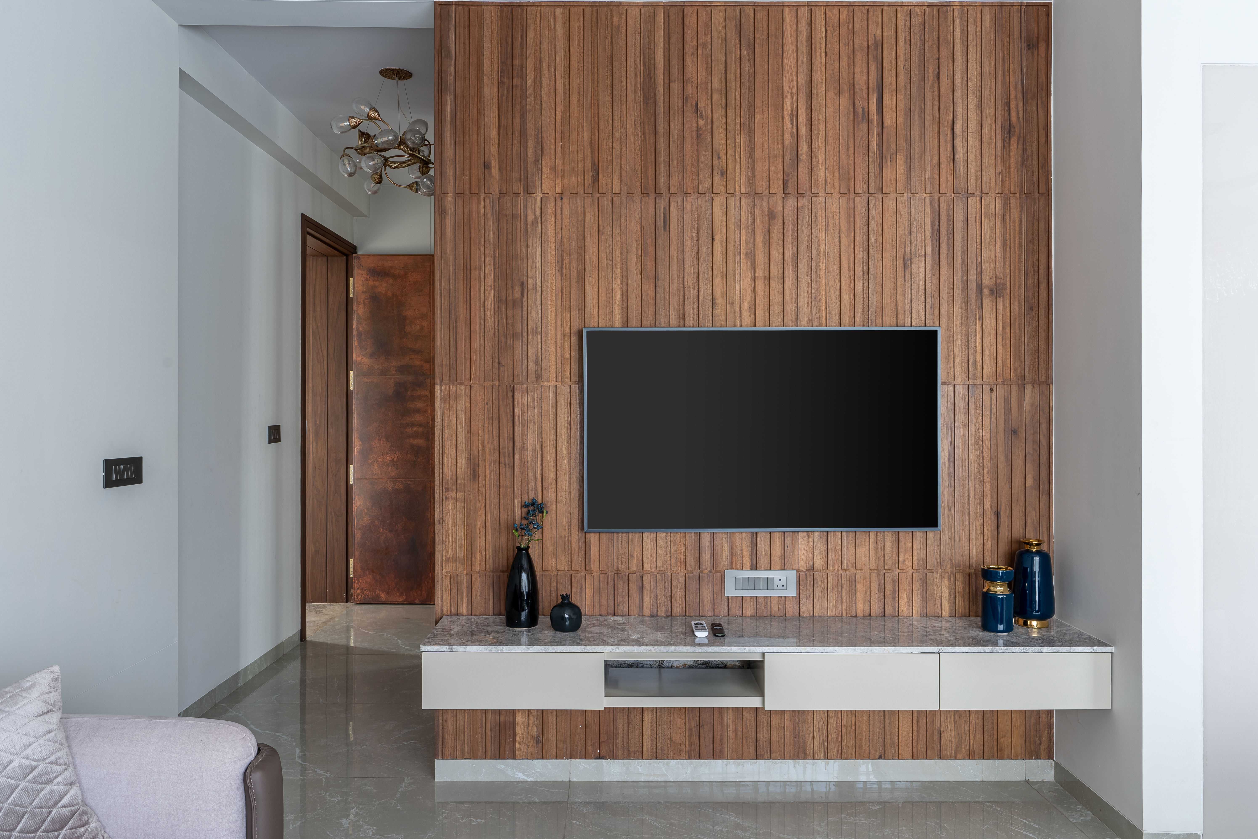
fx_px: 874
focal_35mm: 25
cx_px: 629
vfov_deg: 51.3
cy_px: 420
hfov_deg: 71.5
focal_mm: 25
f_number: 10
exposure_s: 1/8
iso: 100
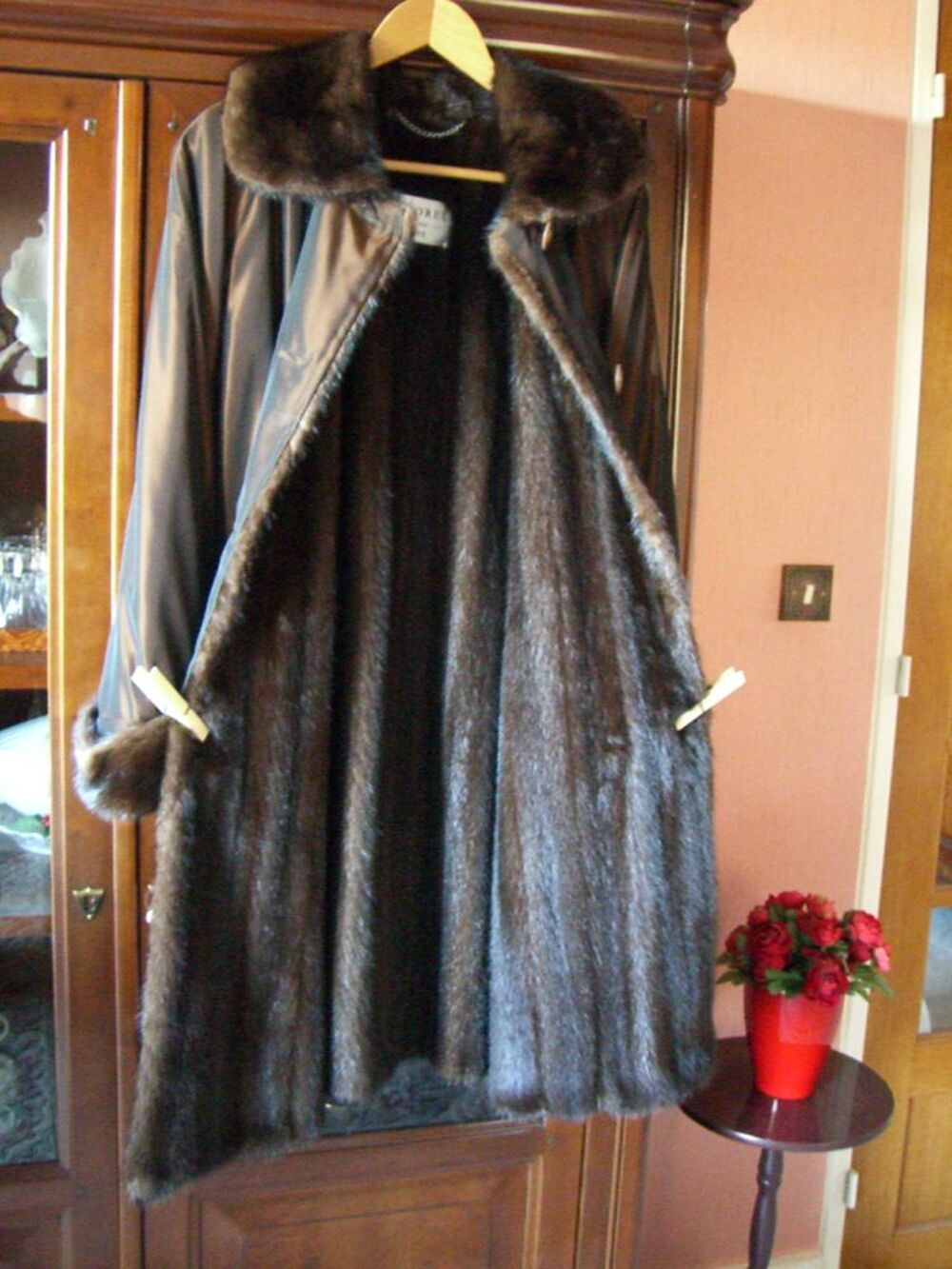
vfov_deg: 49.0
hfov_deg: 37.7
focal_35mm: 38
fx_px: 1393
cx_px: 476
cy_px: 634
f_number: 2.7
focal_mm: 6.2
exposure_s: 1/15
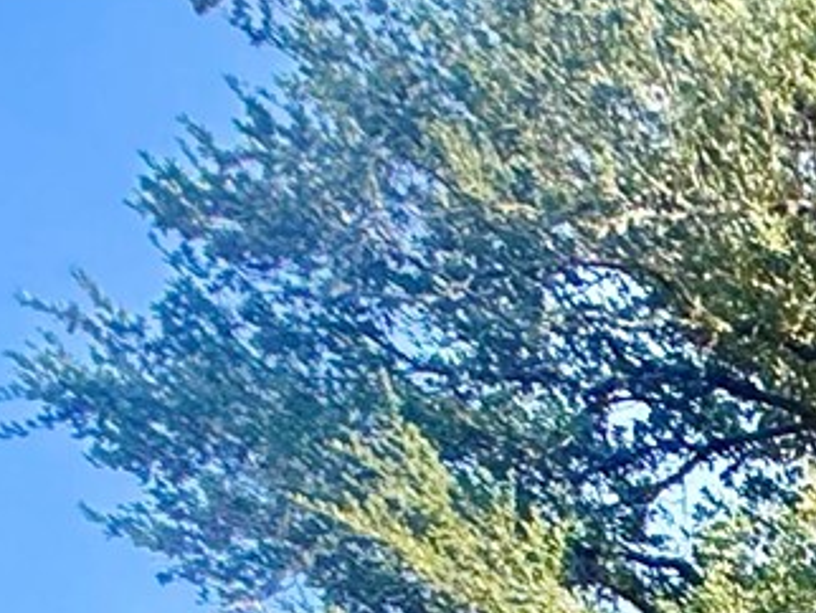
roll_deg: -0.8
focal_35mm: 89
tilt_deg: +1.0
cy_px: 1912
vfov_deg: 10.6
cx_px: 2215
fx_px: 2100
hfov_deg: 12.9
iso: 50
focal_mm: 2.22
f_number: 2.2
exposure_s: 1/864
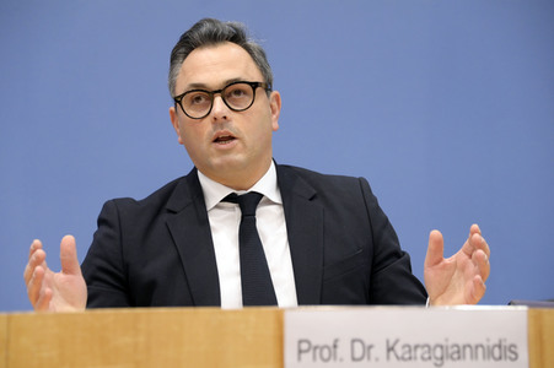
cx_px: 277
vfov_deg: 11.8
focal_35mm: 116
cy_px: 184
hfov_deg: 17.7
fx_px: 1784
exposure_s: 1/400
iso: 5000
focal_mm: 116
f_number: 5.6
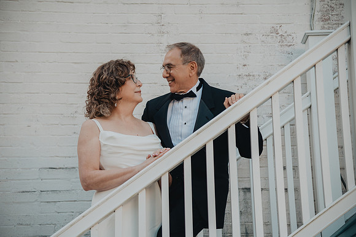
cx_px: 178
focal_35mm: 95
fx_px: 941
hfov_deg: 21.4
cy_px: 118
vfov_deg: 14.4
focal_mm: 92
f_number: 4
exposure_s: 1/320
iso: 250
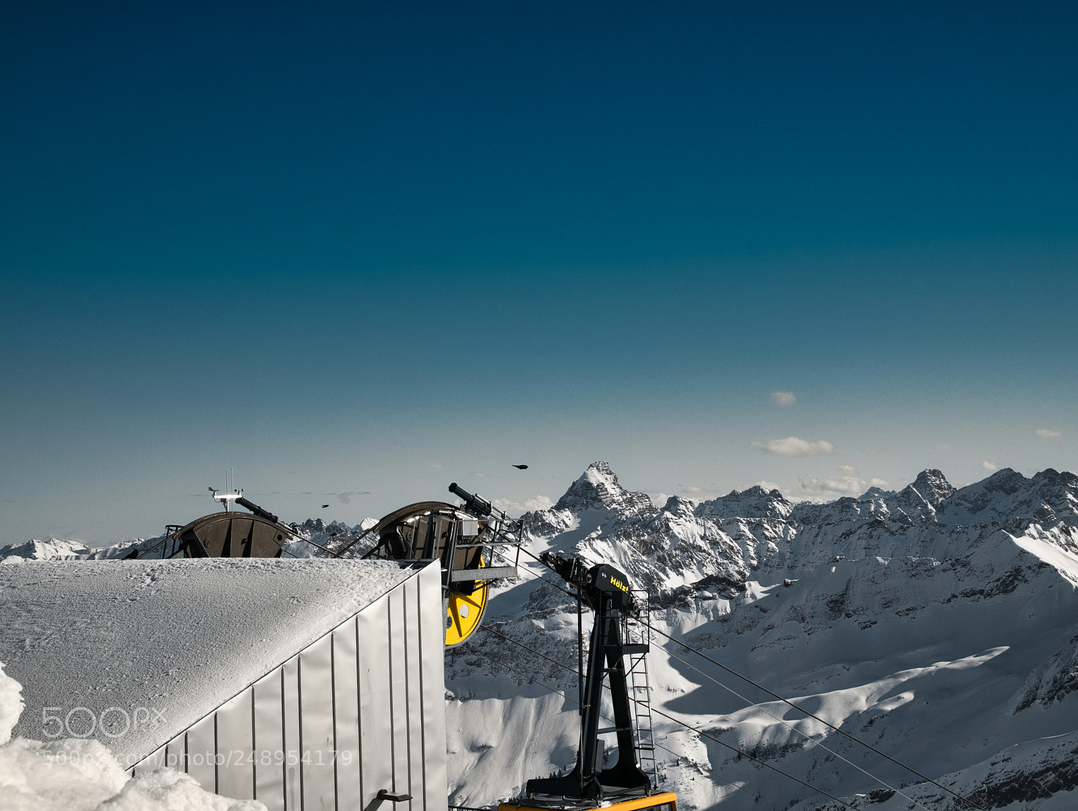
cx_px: 539
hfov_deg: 41.2
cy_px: 406
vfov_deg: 31.6
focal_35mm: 46
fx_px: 1434
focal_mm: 23
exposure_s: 1/800
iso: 200
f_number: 10
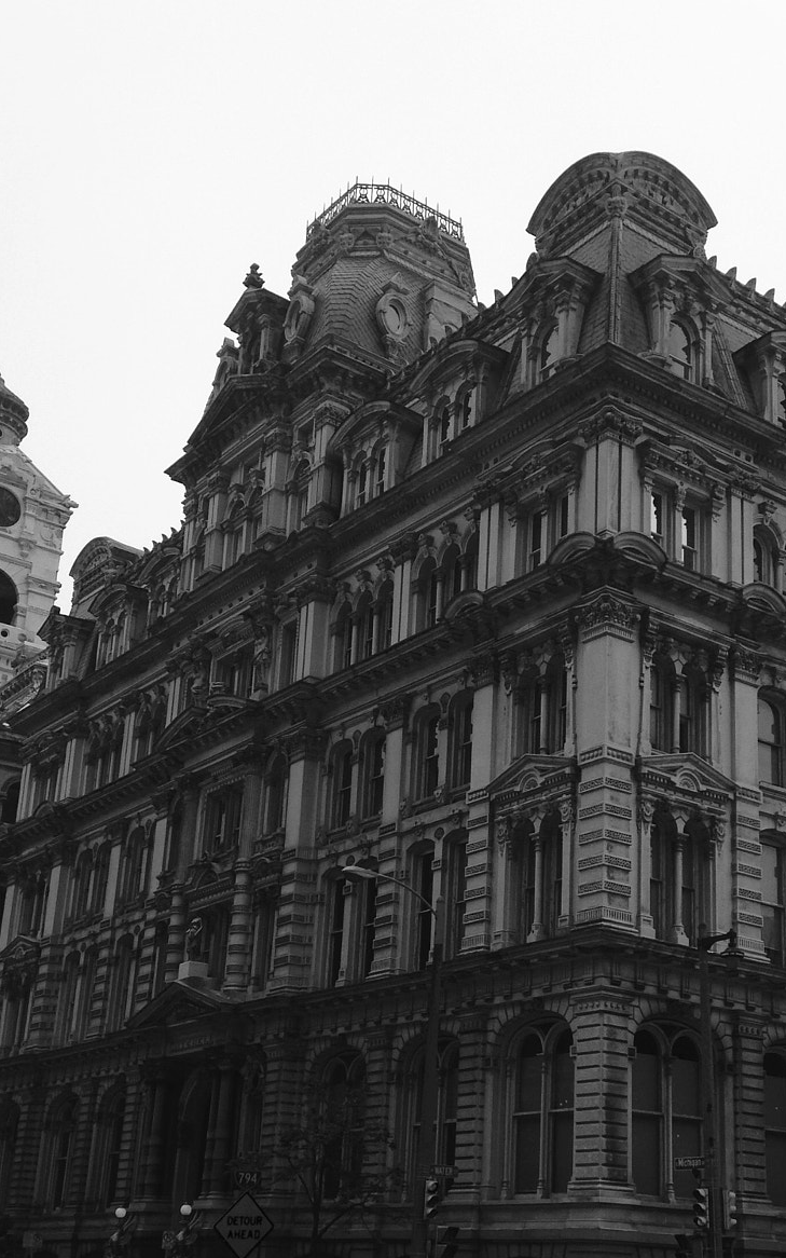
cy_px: 794
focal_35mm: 48
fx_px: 1645
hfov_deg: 26.8
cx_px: 507
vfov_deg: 41.5
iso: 50
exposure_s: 1/1063
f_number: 2.4
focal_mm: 4.12
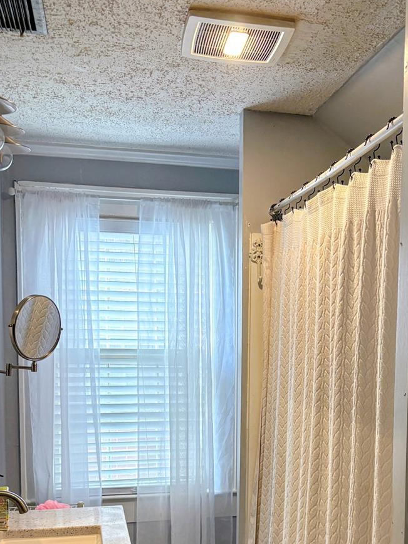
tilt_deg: -4.3
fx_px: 723
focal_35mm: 46
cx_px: 285
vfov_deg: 40.1
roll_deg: -0.8
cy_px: 408
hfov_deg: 31.2
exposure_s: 1/120
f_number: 1.6
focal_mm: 5.96
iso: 125
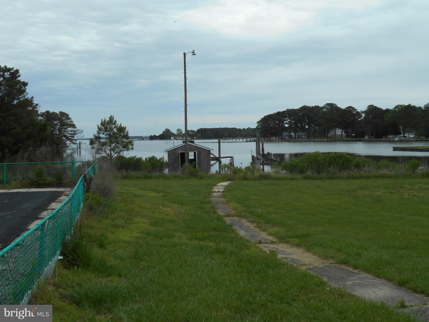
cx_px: 214
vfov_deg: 38.7
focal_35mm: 37
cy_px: 161
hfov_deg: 50.1
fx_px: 459
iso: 80
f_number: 3.9
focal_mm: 6.7
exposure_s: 1/800
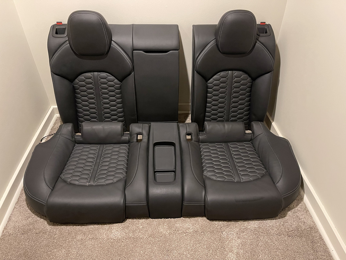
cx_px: 173
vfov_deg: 53.1
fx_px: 260
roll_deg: +0.0
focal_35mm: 26
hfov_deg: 67.3
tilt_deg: -39.9
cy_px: 130
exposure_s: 1/30
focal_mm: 5.1
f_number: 1.6
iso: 640
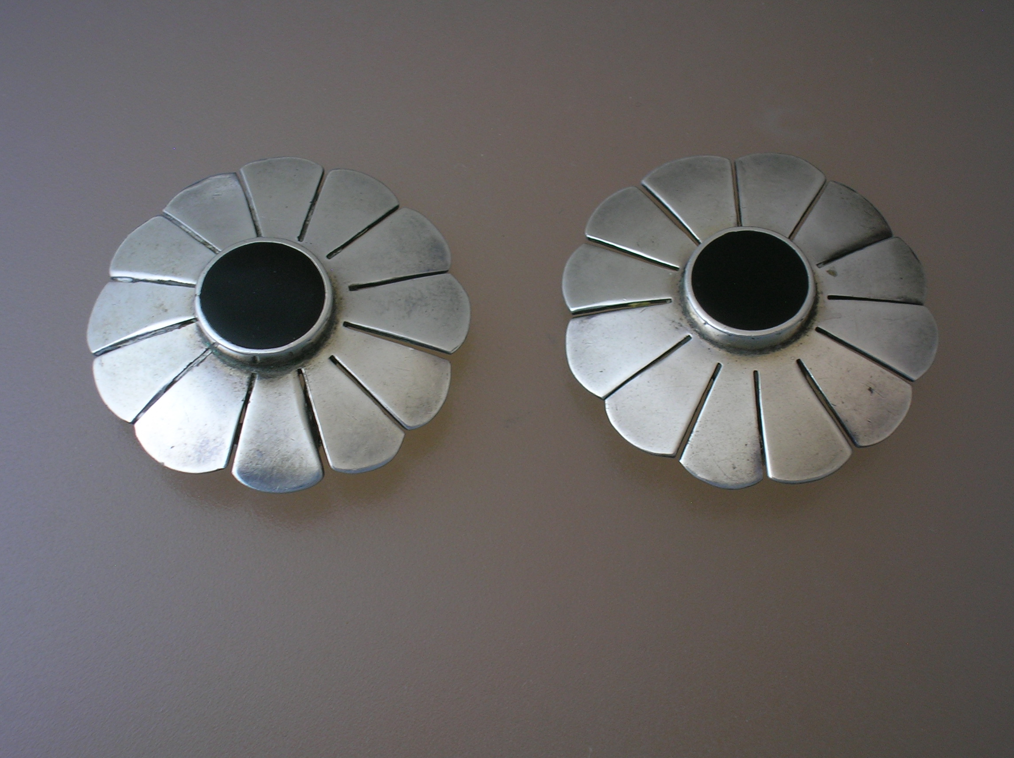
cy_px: 379
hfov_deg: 27.8
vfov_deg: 21.0
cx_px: 507
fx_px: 2049
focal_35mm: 70
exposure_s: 1/8.9
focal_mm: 11.7
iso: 50
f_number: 3.9
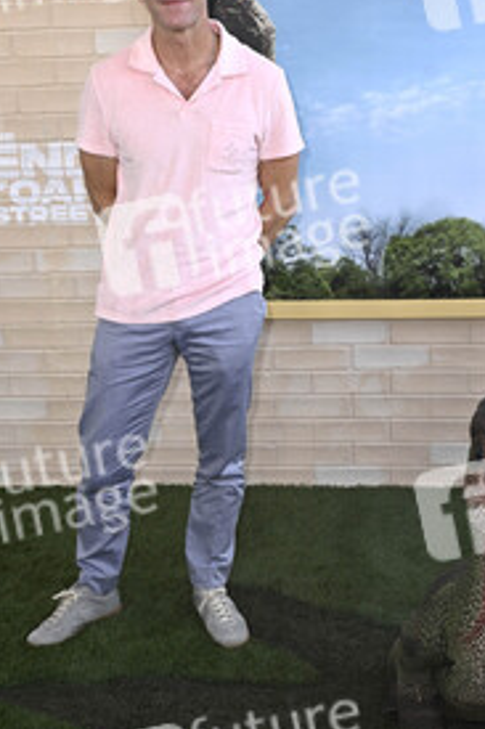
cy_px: 366
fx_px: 1032
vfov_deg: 38.9
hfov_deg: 26.3
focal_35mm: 51
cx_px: 310
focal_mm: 35
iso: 640
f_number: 6.3
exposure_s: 1/250
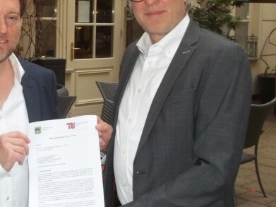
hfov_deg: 34.8
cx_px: 68
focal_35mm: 54
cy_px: 91
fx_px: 430
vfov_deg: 27.0
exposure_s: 1/30
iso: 160
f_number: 3.3
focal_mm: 5.9
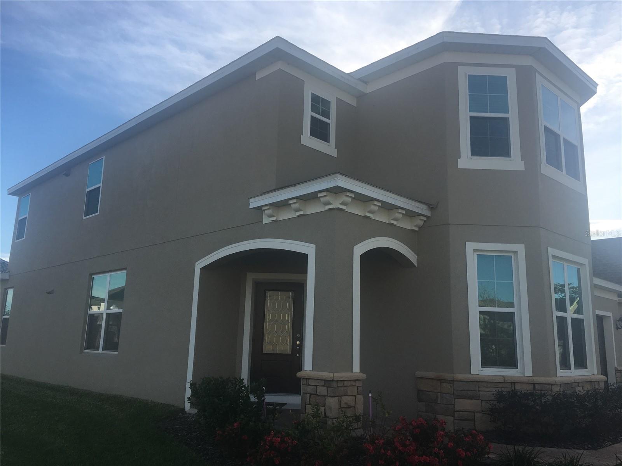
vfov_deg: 48.2
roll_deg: -1.8
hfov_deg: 61.7
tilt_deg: +12.6
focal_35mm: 29
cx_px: 311
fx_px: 521
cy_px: 233
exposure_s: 1/916
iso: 25
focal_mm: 4.15
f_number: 2.2
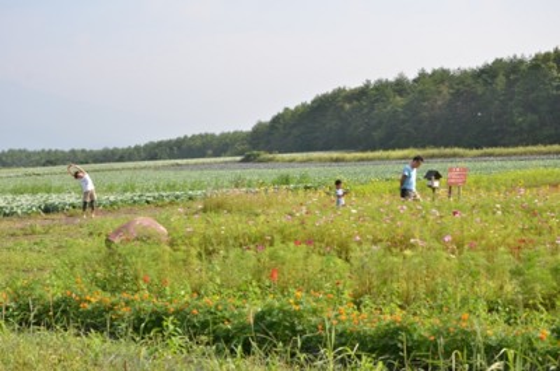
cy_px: 186
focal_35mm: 60
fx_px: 931
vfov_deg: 22.5
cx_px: 280
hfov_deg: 33.5
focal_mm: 40
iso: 200
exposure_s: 1/350
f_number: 8
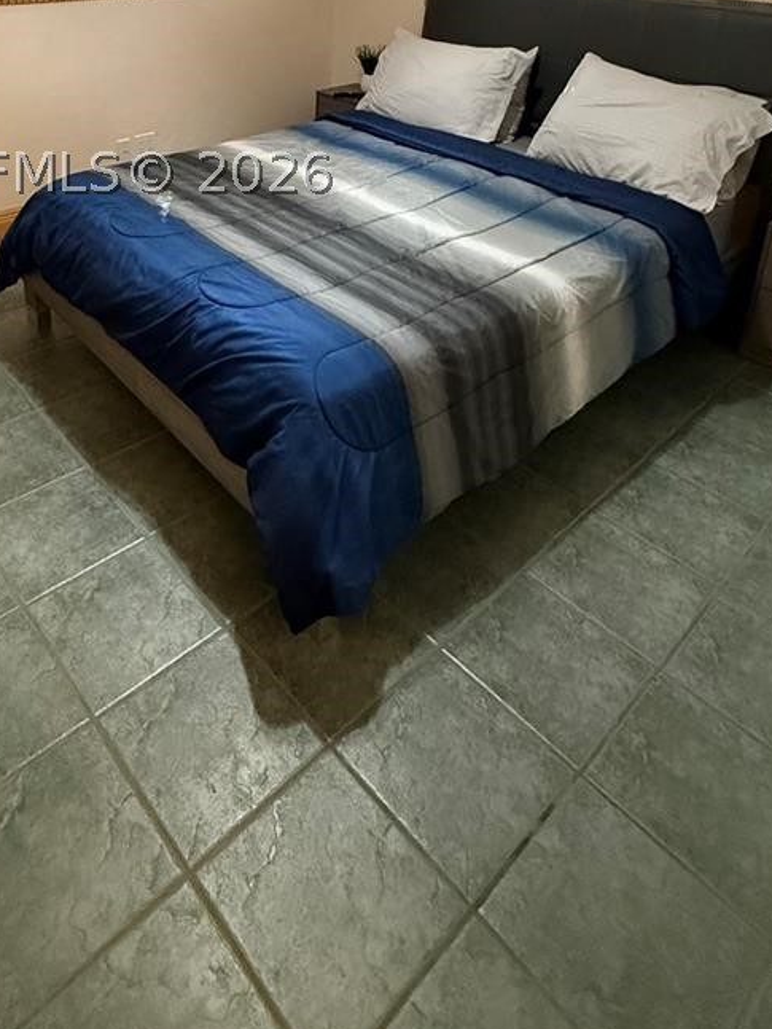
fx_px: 773
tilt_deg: -17.9
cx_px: 263
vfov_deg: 60.5
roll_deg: -1.2
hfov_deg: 52.2
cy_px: 172
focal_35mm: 26
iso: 1000
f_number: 2.2
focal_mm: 2.22
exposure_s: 1/60
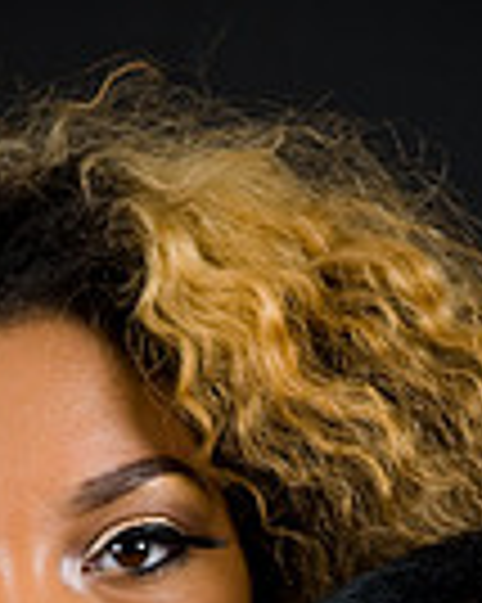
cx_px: 250
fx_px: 9015
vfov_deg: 3.8
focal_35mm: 505
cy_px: 950
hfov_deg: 3.1
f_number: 5.6
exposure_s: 1/125
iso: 200
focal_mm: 160
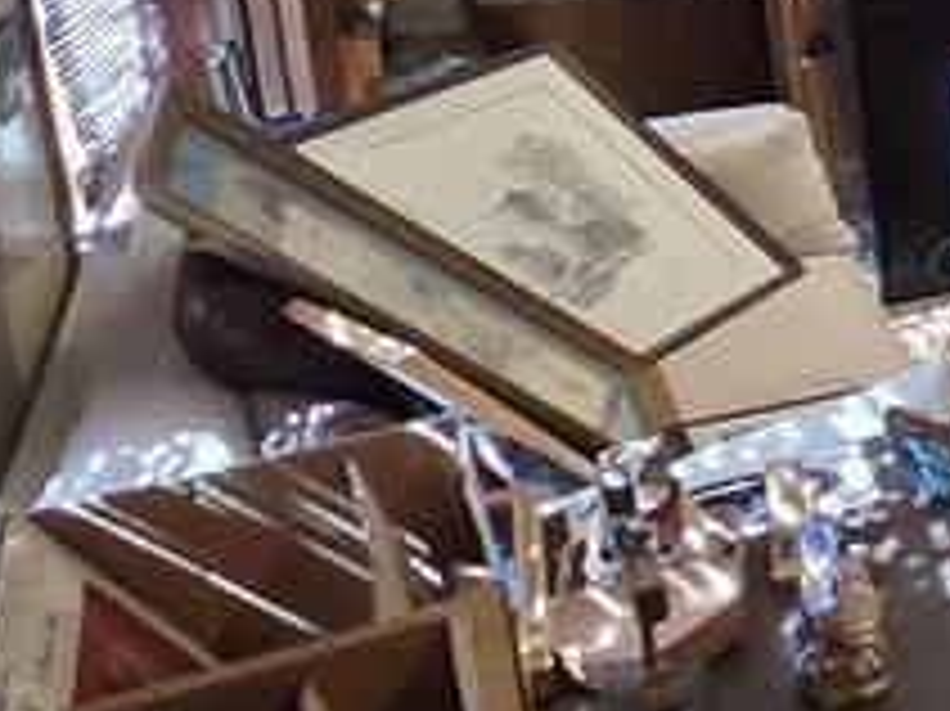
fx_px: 1728
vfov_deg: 22.2
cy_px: -32
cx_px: 2062
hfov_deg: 17.3
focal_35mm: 63
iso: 640
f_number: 2.2
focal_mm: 2.2
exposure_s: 1/60
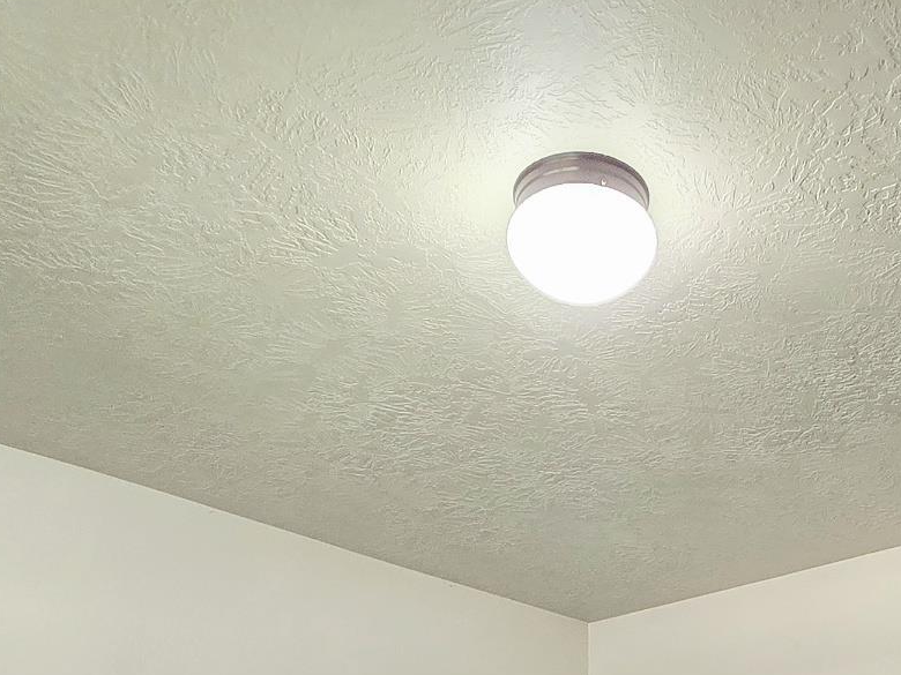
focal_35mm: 40
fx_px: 1041
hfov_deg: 45.7
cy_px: 1010
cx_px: 635
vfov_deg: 26.3
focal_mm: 2.2
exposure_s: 1/60.2
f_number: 2.2
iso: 200
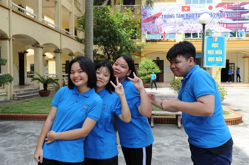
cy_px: 82
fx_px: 235
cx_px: 124
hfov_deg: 55.9
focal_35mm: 34
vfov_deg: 38.8
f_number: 10
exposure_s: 1/500
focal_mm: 34
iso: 1000
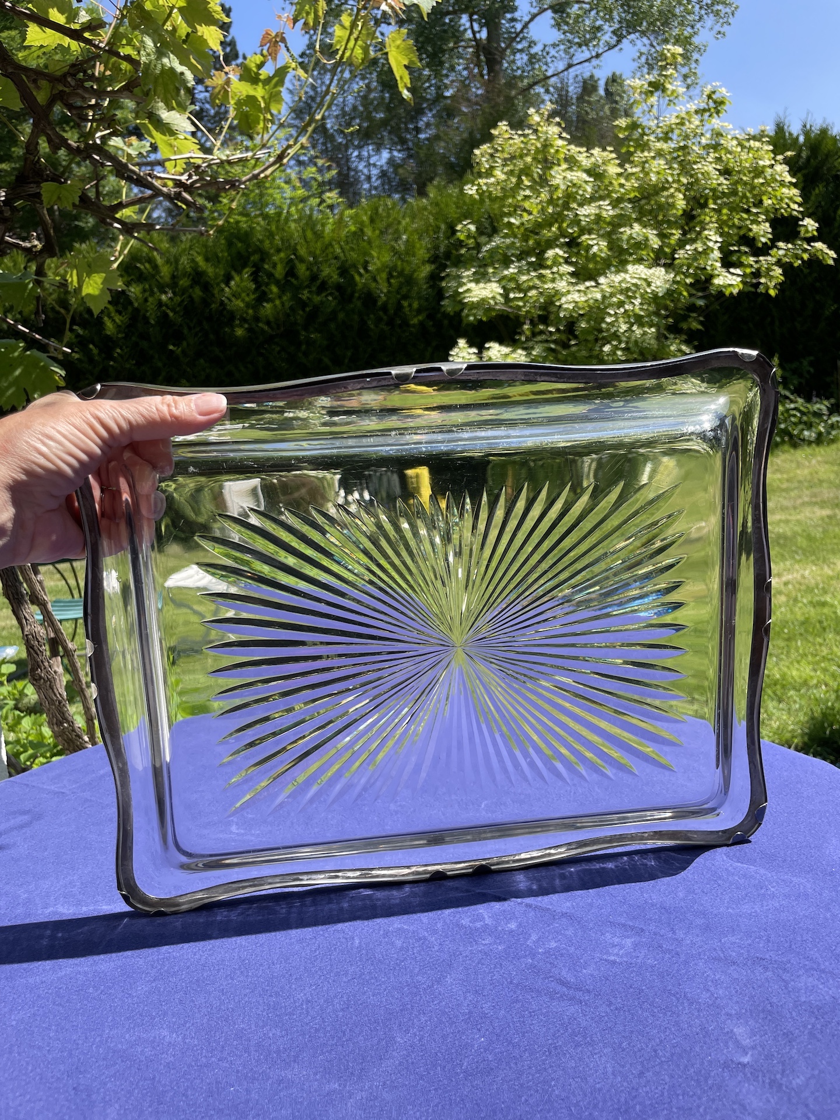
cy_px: 560
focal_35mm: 26
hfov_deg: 53.1
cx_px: 420
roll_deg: +3.5
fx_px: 841
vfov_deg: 67.3
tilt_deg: -8.0
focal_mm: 4.2
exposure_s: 1/1575
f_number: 1.6
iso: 32
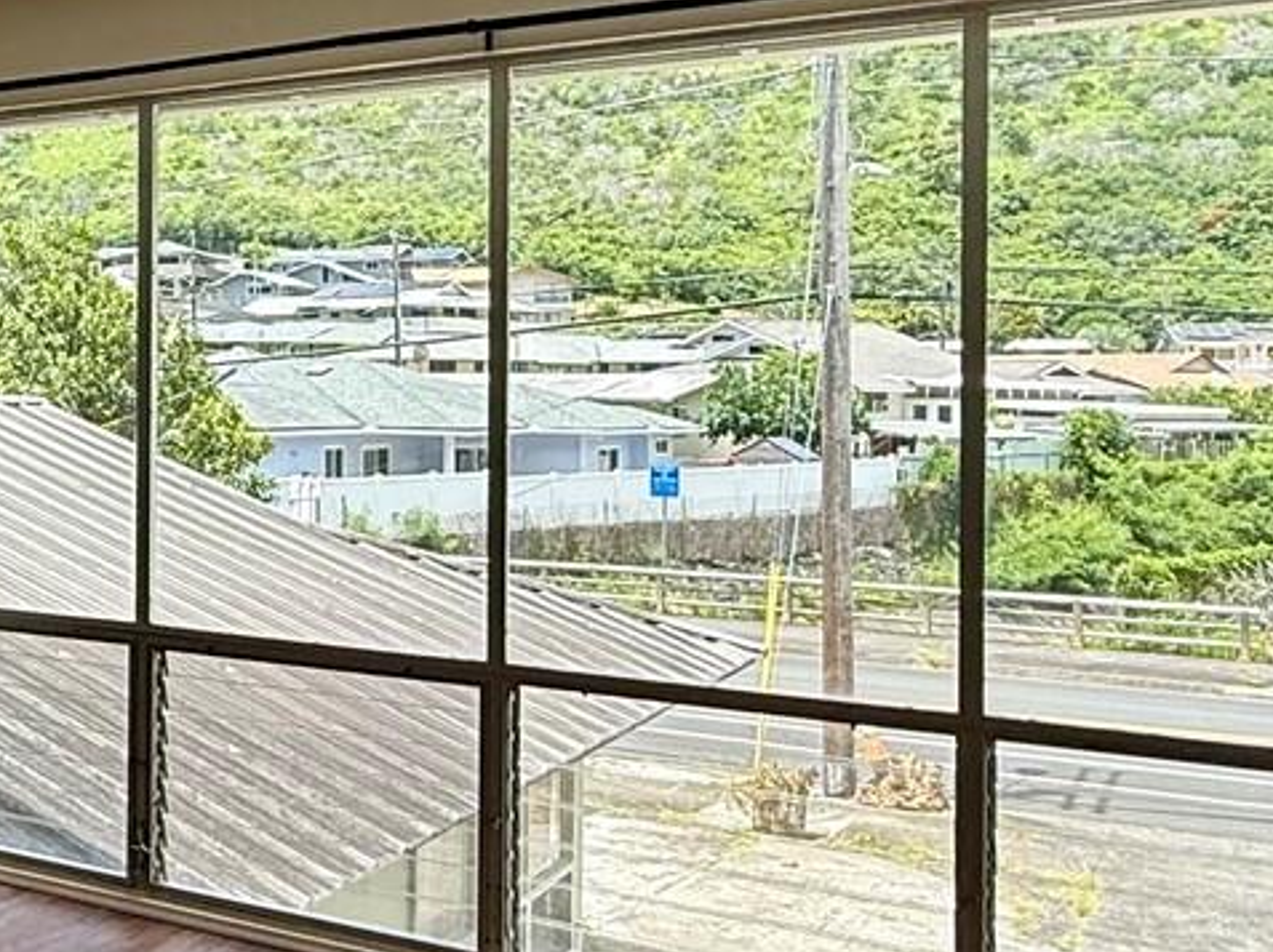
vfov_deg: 30.8
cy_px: 381
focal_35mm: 47
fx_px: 1727
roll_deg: -0.7
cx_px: -69
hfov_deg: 35.6
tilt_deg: +1.1
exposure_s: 1/494
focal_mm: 2.22
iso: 50
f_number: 2.2
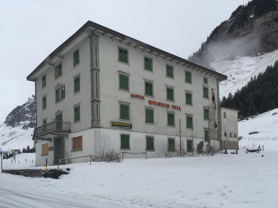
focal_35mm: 29
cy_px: 104
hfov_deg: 61.7
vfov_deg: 48.2
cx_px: 139
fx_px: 233
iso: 25
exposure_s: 1/353
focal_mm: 4.15
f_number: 2.2
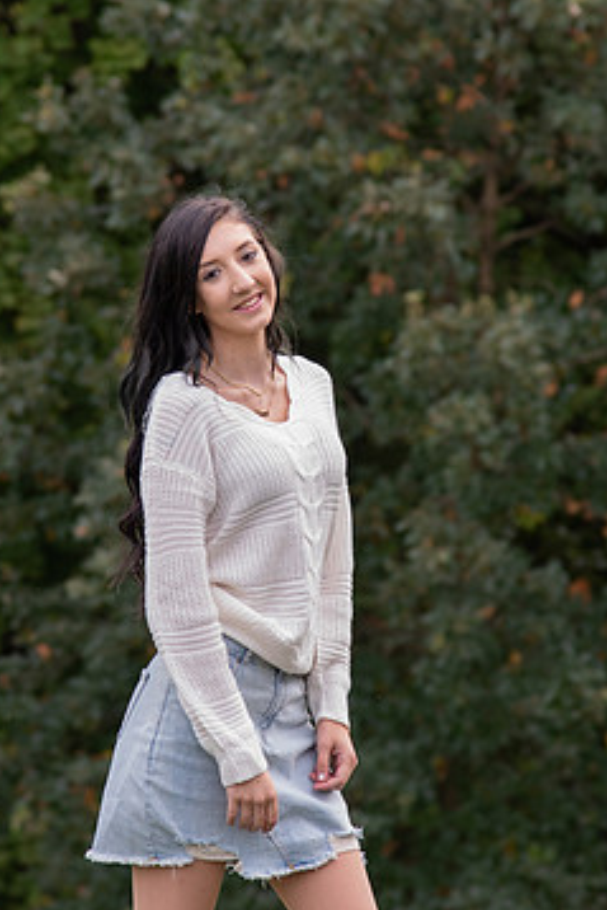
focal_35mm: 266
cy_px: 407
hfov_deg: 5.2
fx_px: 6721
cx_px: 261
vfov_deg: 7.7
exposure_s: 1/320
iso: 400
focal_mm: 120
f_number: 4.5
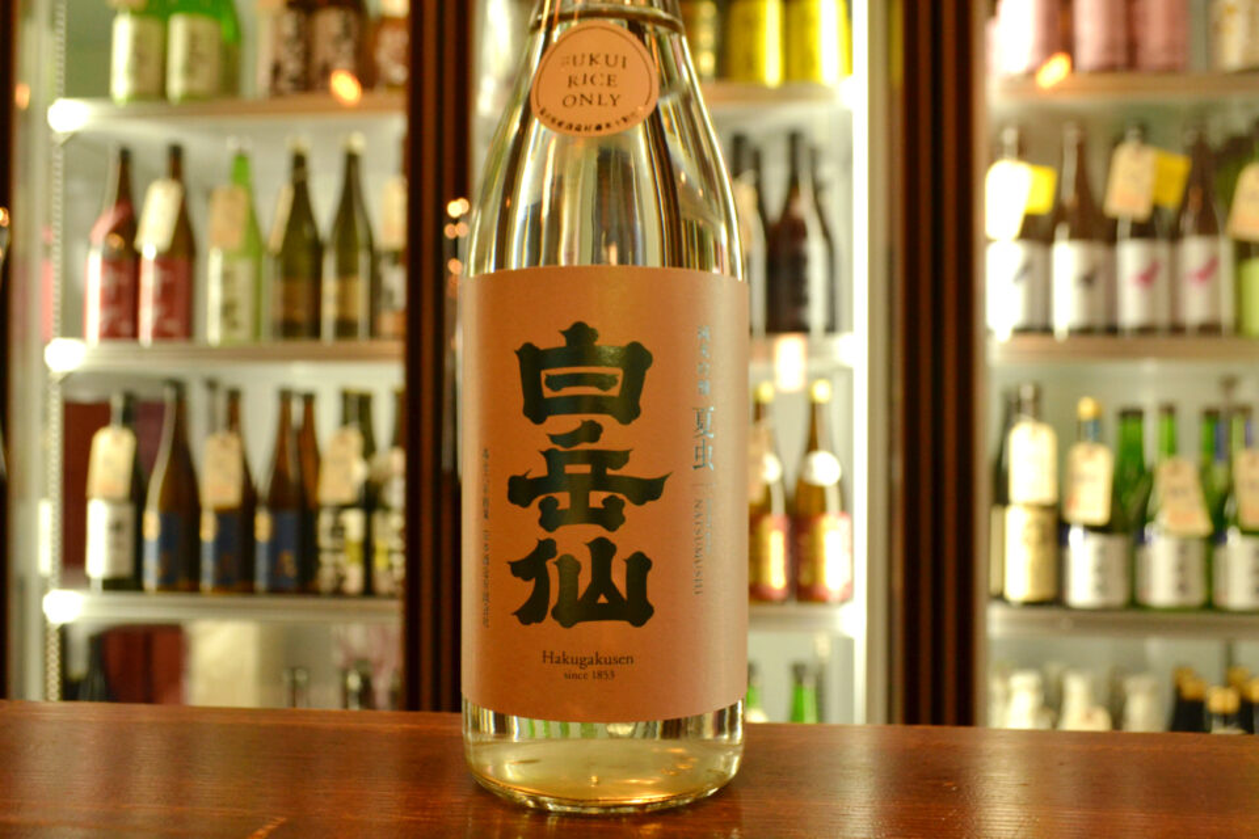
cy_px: 420
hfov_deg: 57.2
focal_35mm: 33
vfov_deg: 40.0
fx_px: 1154
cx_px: 630
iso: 1600
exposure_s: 1/250
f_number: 5.6
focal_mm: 22
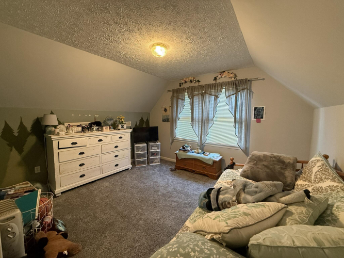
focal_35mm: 14
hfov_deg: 102.1
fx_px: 139
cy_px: 129
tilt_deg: -4.6
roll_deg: -0.1
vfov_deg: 85.7
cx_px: 172
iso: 500
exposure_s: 1/60
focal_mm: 2.22
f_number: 2.2
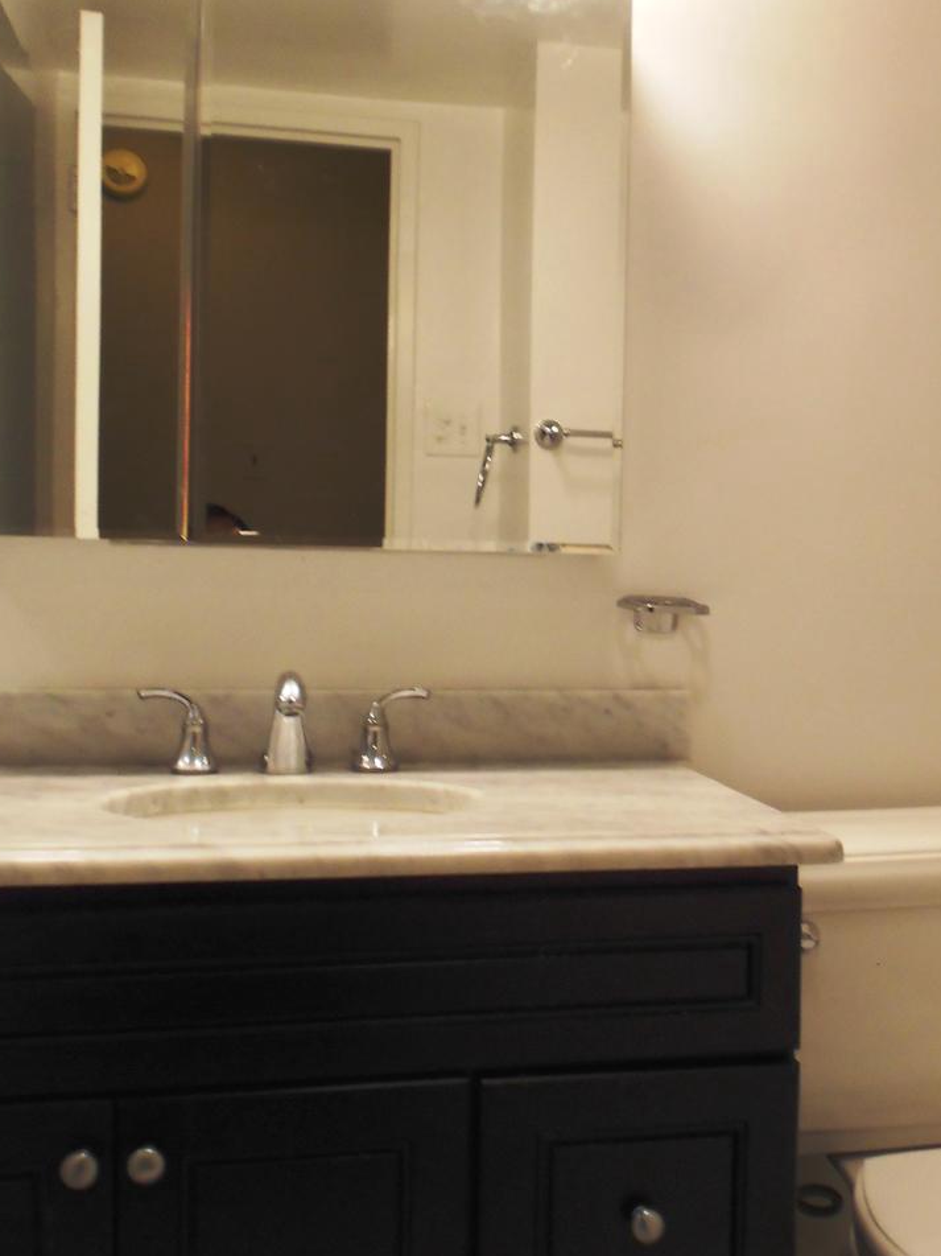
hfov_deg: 34.0
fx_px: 1523
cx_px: 633
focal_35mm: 42
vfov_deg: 44.8
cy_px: 609
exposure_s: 1/30
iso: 160
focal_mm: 4.6
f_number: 3.2
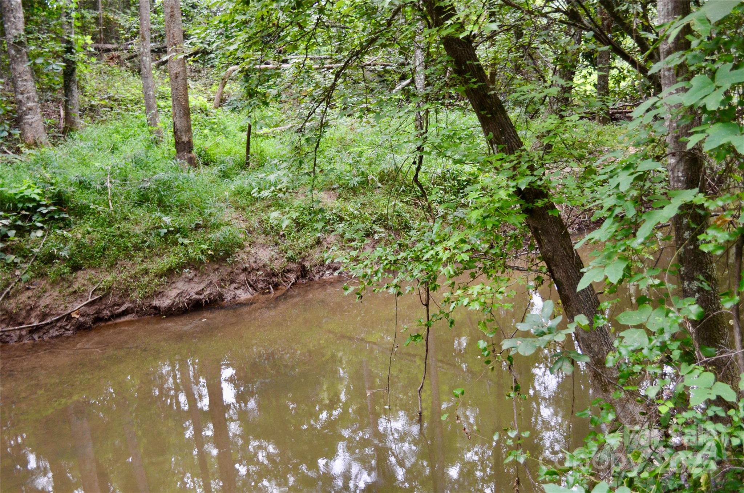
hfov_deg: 57.3
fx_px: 681
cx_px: 372
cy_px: 246
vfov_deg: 39.8
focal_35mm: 33
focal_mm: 22
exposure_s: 1/60
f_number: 4
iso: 450
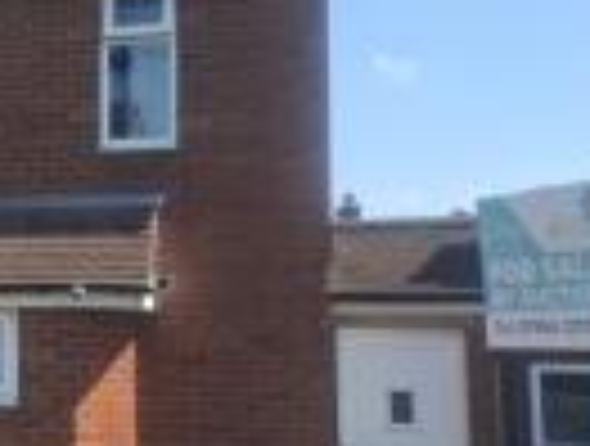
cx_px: -133
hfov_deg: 23.8
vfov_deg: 20.0
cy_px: 209
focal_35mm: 74
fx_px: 1265
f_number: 1.8
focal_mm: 5.54
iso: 50
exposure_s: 1/1192
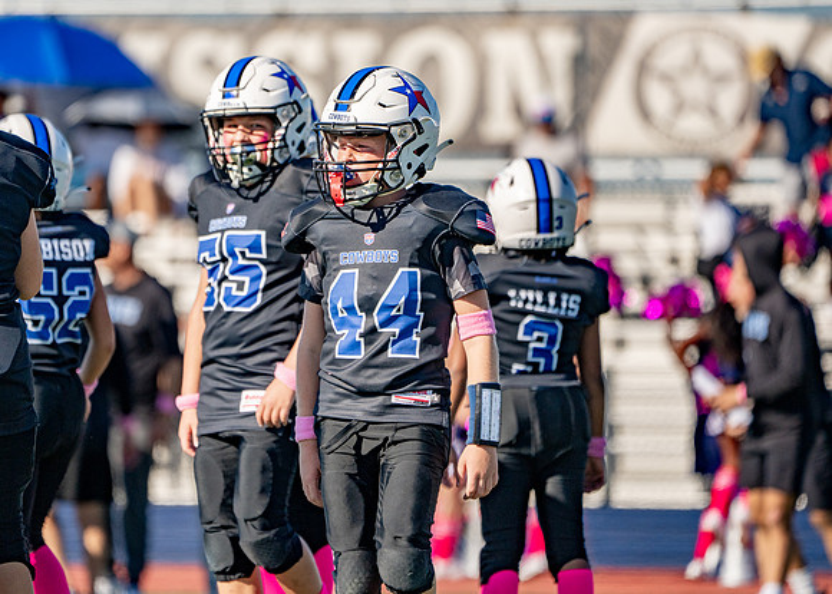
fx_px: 11683
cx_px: 363
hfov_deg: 4.1
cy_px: 255
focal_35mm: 495
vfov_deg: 2.9
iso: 320
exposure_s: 1/2500
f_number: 5.6
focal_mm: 400
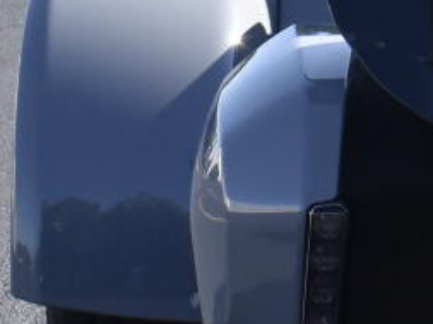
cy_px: 85
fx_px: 3423
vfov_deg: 5.4
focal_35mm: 274
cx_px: 599
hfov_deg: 7.2
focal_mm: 24
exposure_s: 1/320
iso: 400
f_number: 9
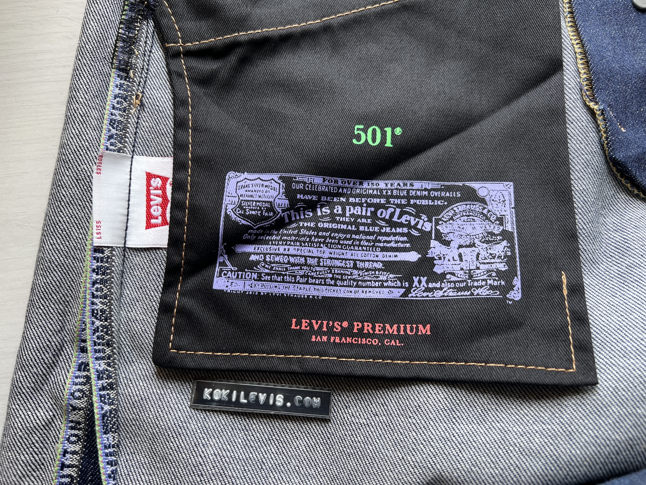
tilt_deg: -79.0
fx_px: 485
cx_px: 323
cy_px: 242
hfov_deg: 67.3
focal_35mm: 26
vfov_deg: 53.1
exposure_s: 1/121
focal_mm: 5.7
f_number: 1.5
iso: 40
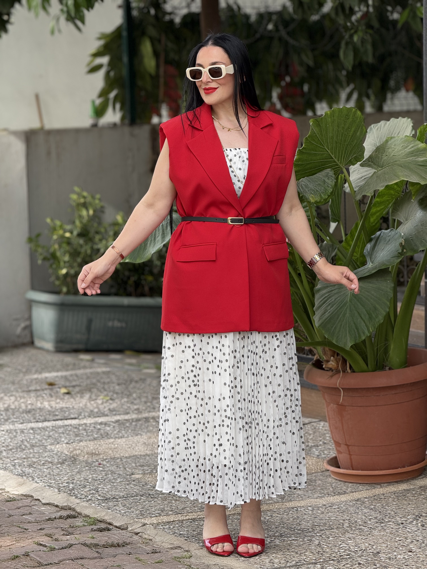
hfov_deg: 12.3
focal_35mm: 120
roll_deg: +1.0
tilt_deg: -5.8
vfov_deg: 16.4
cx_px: 214
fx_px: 1974
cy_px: 284
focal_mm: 15.66
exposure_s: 1/101
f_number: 2.8
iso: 50
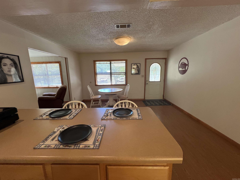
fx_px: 90
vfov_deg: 89.9
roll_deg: +1.7
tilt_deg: -11.2
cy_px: 90
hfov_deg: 106.2
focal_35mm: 13
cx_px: 120
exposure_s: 1/120
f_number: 1.8
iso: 160
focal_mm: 1.57
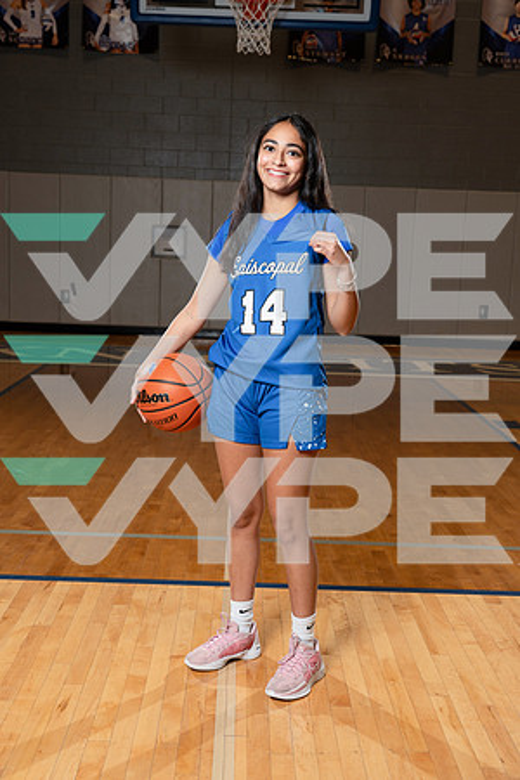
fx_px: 975
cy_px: 390
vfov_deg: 43.6
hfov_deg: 29.9
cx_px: 260
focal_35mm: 45
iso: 400
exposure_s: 1/250
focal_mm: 45
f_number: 5.6
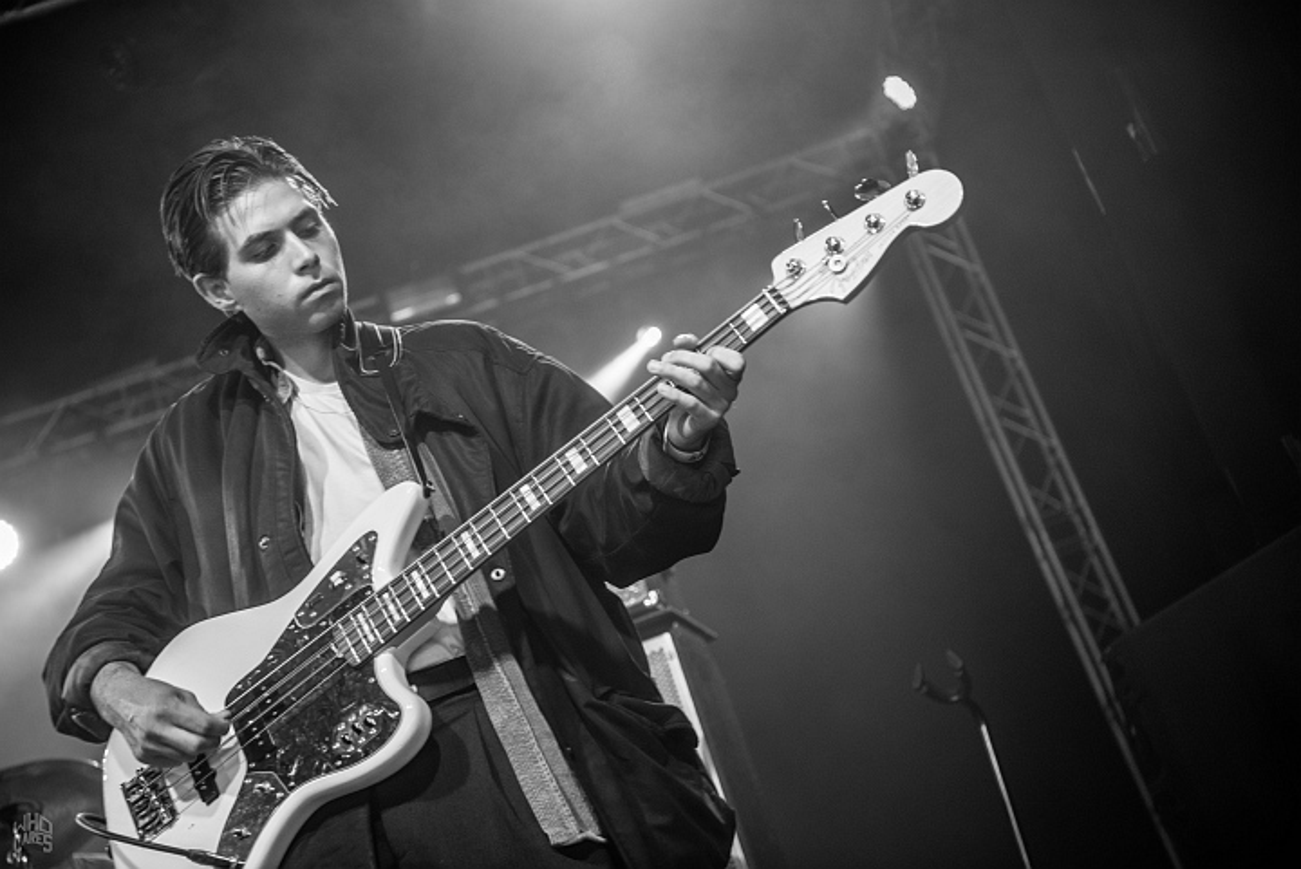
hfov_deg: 43.6
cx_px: 650
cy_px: 434
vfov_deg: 29.9
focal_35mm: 45
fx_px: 1627
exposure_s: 1/125
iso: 500
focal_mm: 45
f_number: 2.8
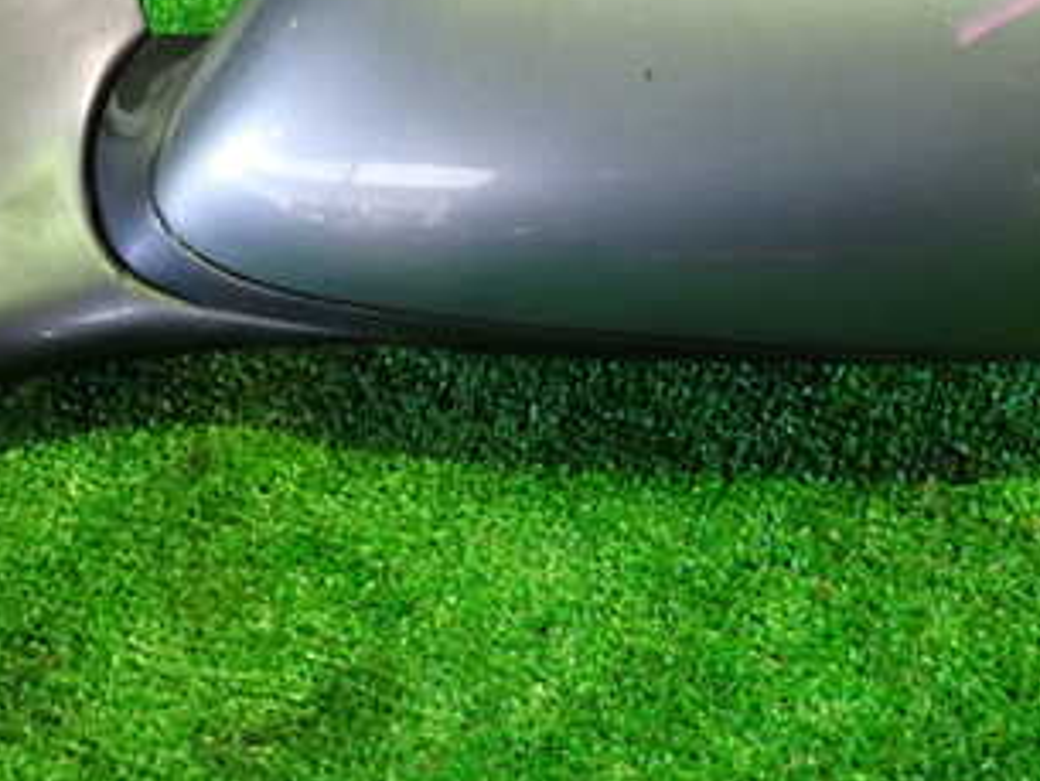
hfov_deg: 32.7
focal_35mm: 59
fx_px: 1773
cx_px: 501
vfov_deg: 24.5
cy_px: 167
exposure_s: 1/30
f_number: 2.3
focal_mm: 5.4
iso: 800
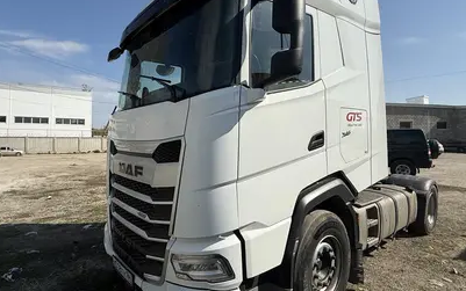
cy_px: 130
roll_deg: -0.3
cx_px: 210
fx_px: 267
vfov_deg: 57.2
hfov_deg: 82.0
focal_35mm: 21
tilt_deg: +3.3
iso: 50
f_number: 2.2
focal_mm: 2.22
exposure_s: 1/4425
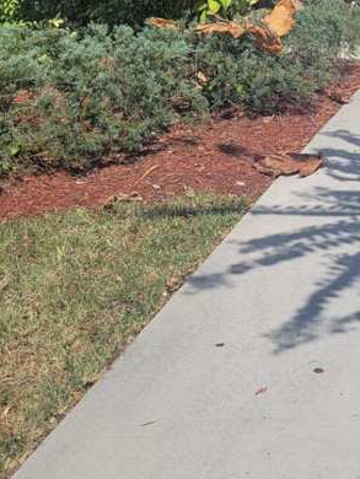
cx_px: 488
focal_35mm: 71
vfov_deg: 24.5
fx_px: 983
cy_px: -113
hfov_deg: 19.0
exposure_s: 1/3493
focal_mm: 5.4
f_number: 1.8
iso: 40
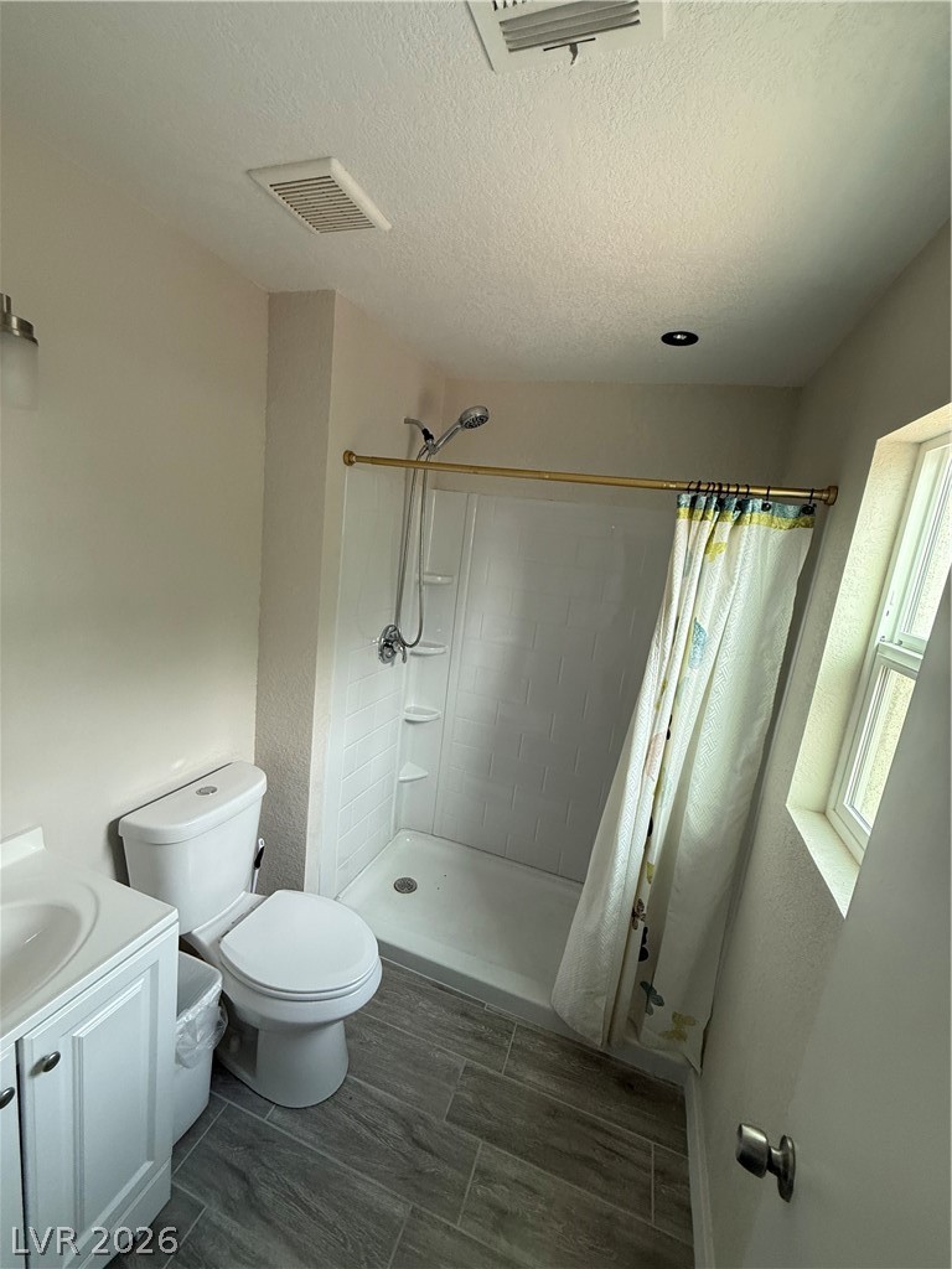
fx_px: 513
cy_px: 634
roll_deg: -6.0
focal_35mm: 14
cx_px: 476
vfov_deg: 102.1
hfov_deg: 85.7
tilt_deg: -10.9
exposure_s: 1/99
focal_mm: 2.22
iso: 250
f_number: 2.2
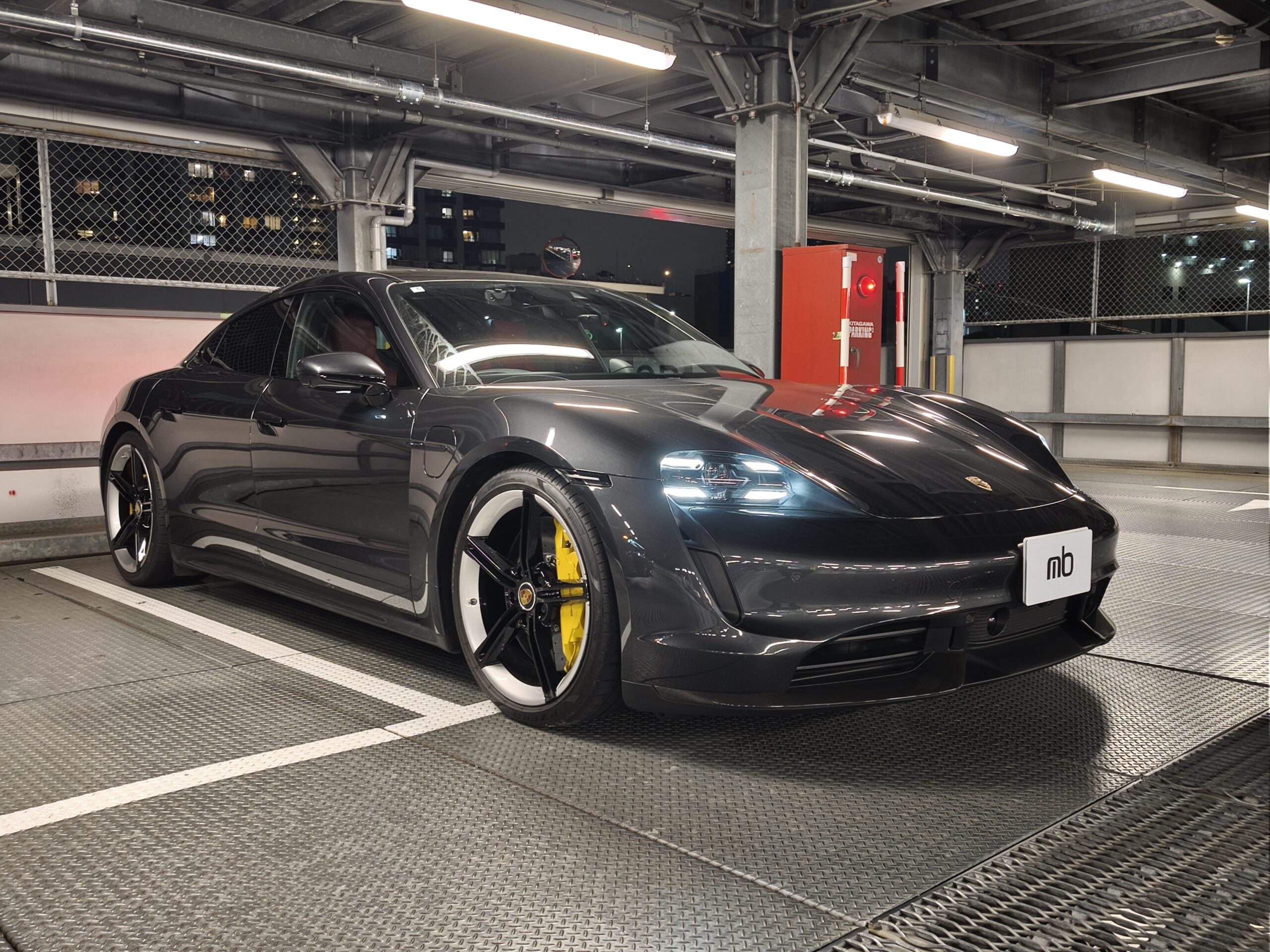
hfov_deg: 58.4
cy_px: 476
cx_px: 635
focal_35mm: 31
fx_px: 1137
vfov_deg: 45.4
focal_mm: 6.57
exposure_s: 1/50
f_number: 1.6
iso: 400
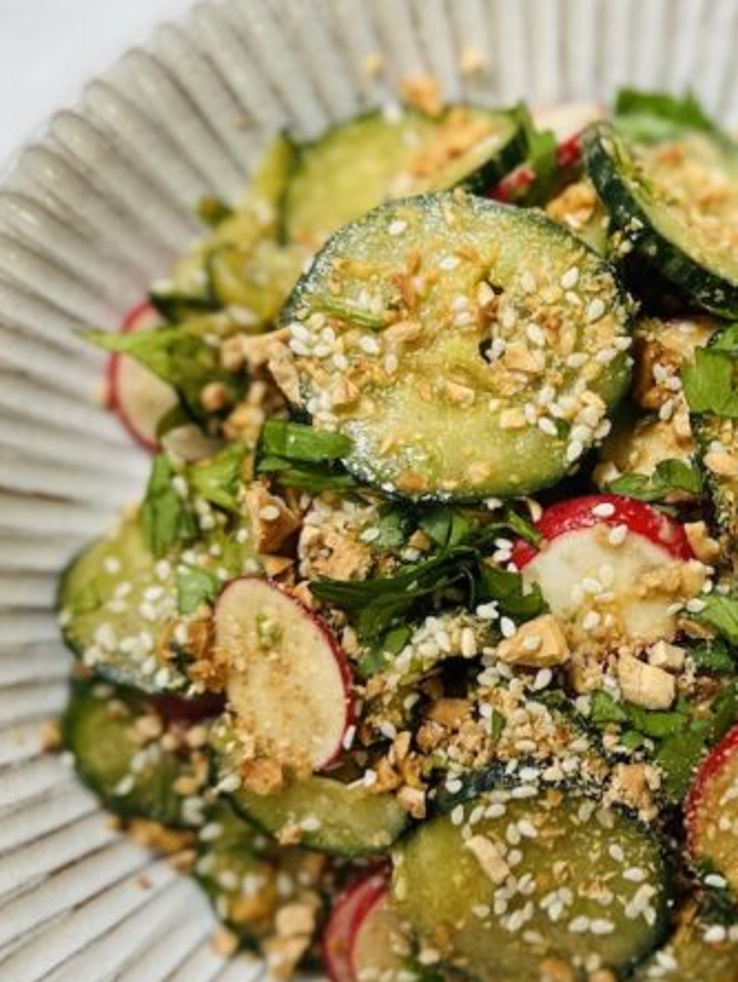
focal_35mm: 44
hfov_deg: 32.1
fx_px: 1249
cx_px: 581
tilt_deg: -82.5
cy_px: 593
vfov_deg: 42.7
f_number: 1.78
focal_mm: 6.86
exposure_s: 1/121
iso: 80
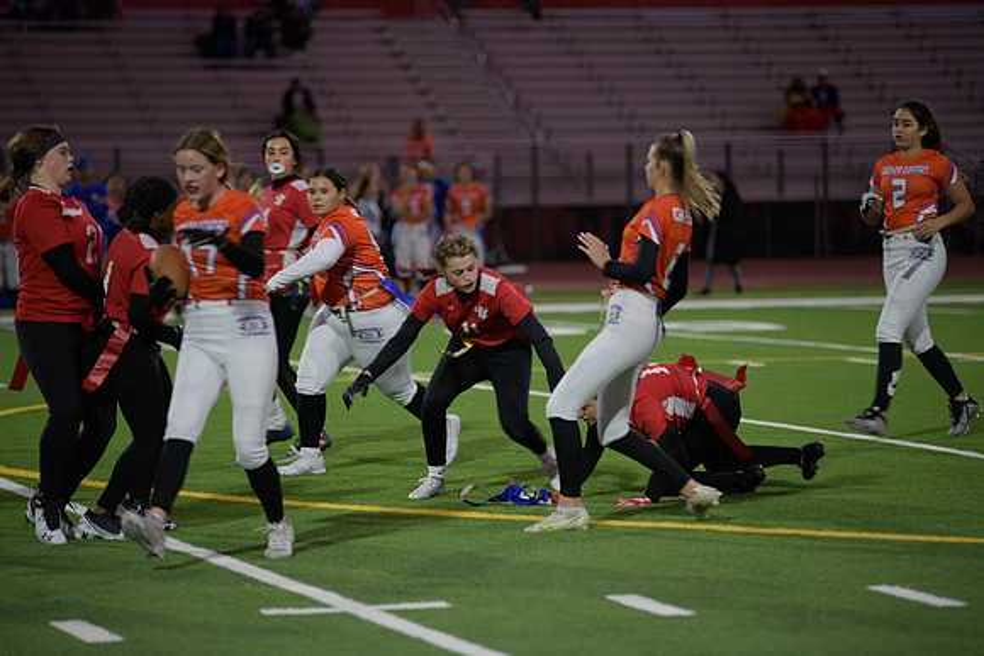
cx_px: 492
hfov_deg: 12.4
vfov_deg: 8.3
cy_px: 328
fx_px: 4511
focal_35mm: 165
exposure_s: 1/200
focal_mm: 165
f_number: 2.8
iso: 450
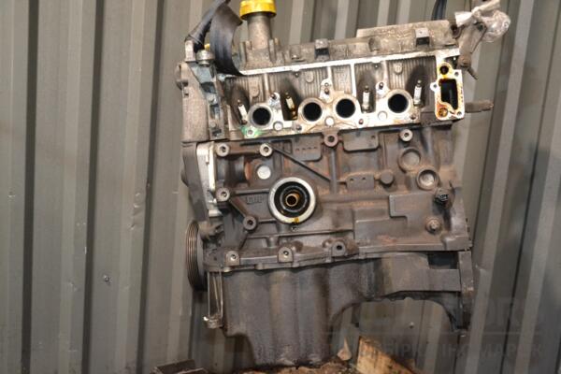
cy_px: 187
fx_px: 584
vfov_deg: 35.5
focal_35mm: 38
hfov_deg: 51.3
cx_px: 280
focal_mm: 25
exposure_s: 1/60
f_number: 4
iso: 2500
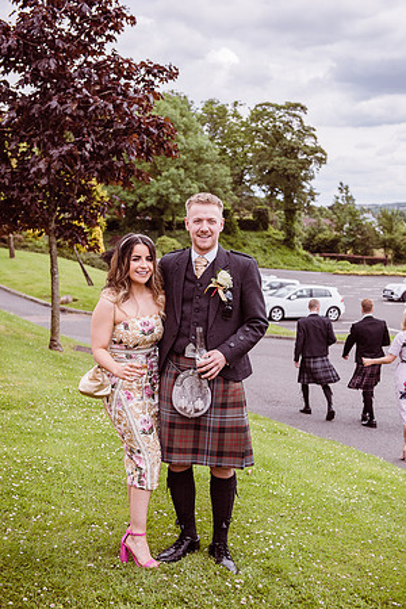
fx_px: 812
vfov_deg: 41.1
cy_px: 304
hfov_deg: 28.1
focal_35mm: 48
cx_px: 203
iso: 250
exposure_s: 1/1250
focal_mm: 48
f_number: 4.5
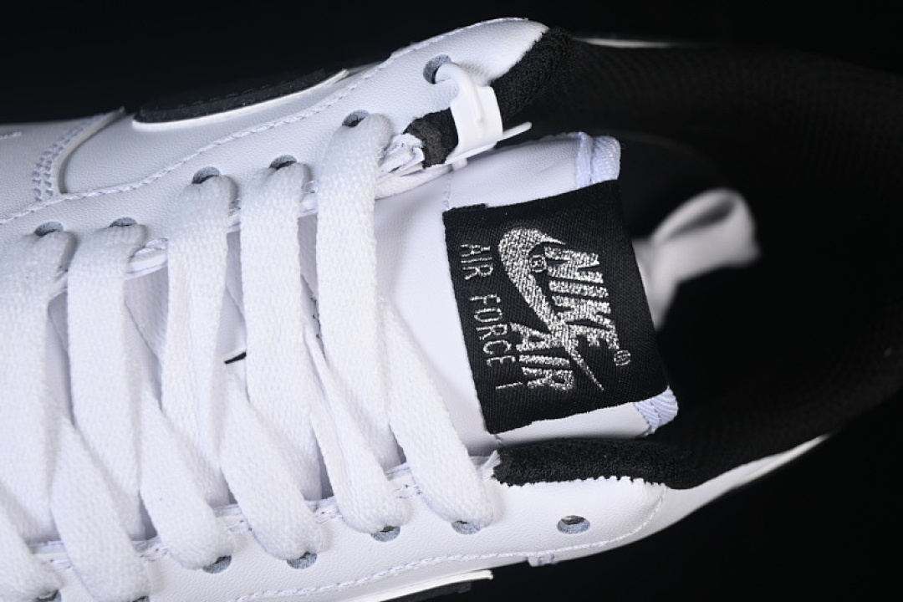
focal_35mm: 75
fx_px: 1881
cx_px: 452
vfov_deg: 18.2
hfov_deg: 27.0
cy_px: 301
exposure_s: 1/100
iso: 160
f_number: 7.1
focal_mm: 50
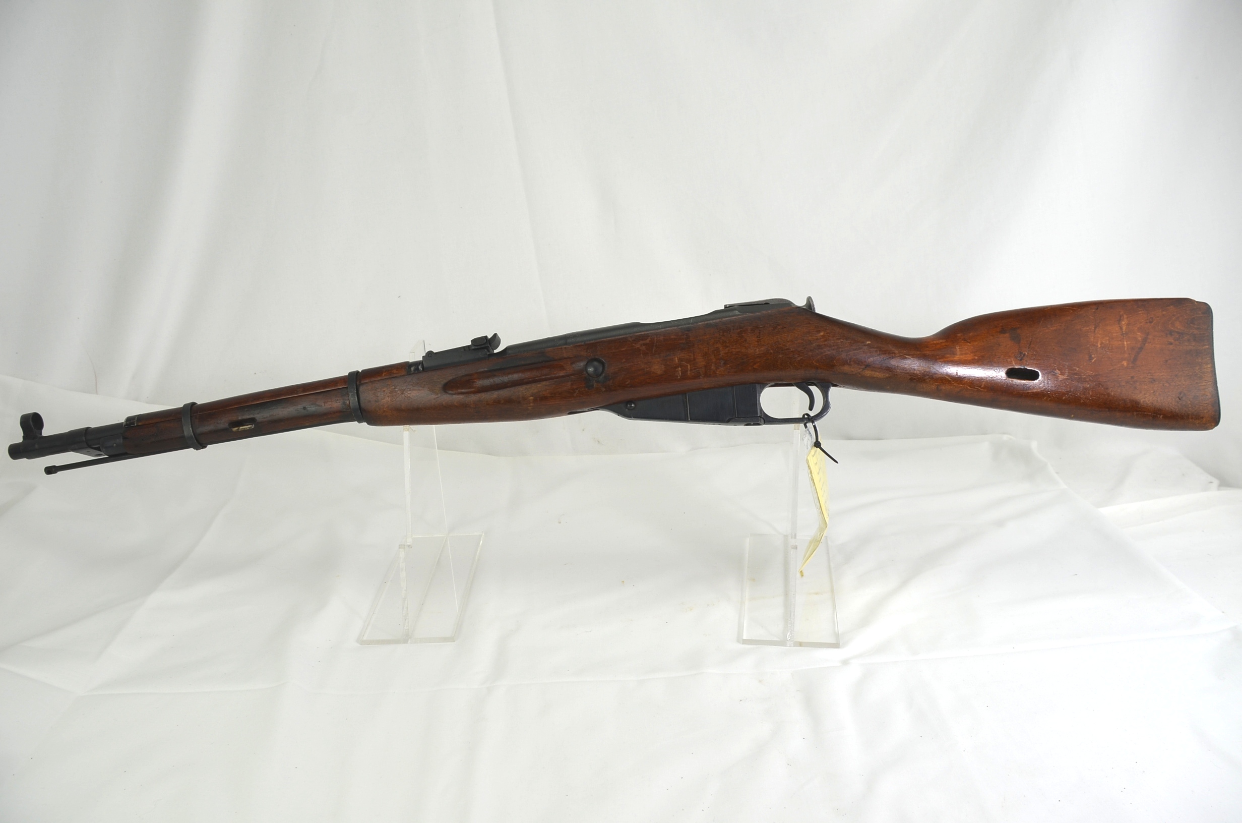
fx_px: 930
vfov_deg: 47.7
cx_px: 621
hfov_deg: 67.5
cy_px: 412
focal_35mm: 27
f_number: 5.6
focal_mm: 18
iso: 200
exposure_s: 1/125
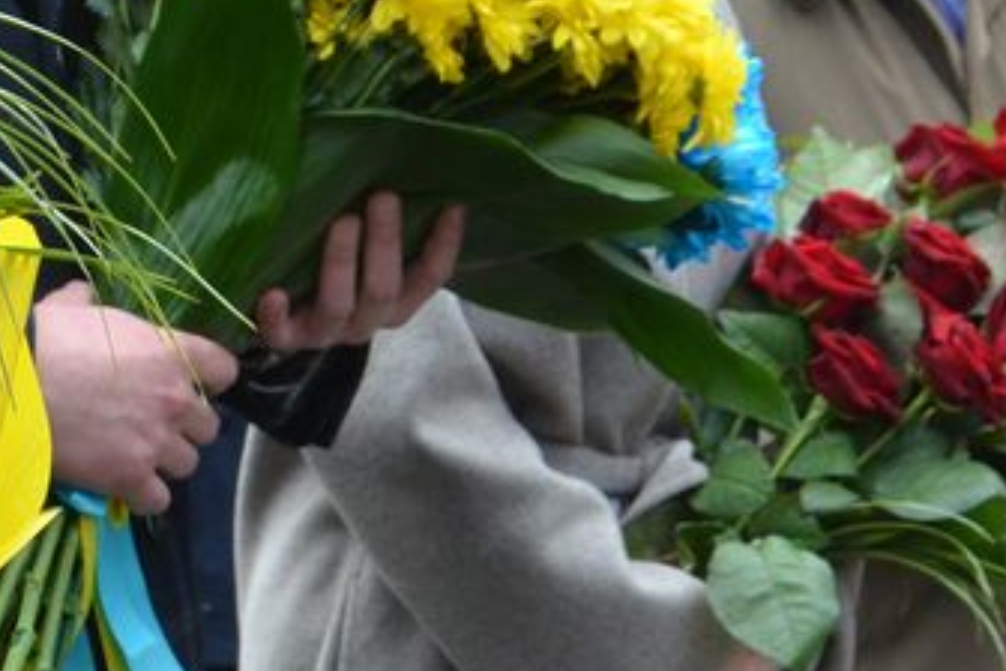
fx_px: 4527
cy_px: -37
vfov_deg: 8.4
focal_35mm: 162
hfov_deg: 12.7
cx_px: 332
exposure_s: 1/400
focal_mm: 26
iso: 400
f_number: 8
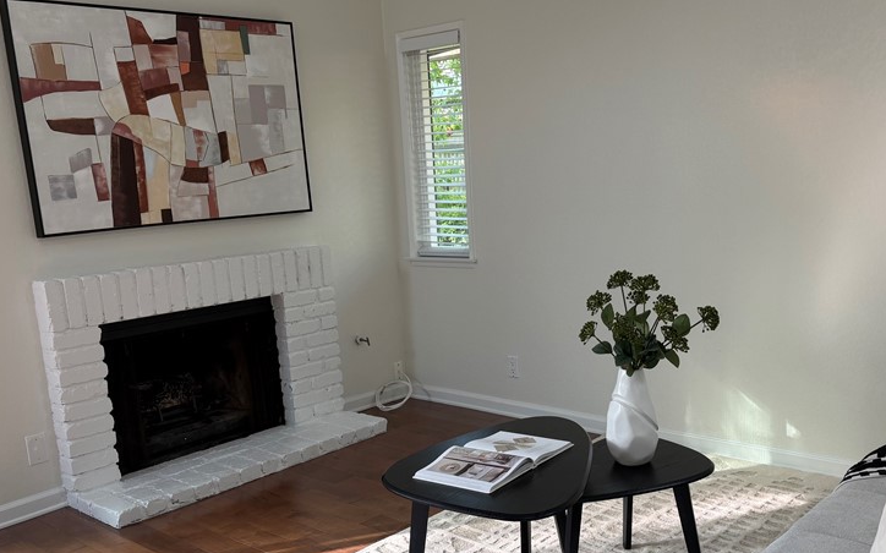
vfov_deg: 35.1
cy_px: 343
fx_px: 869
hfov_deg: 53.9
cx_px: 486
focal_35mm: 36
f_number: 1.78
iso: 125
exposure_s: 1/121
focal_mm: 6.76
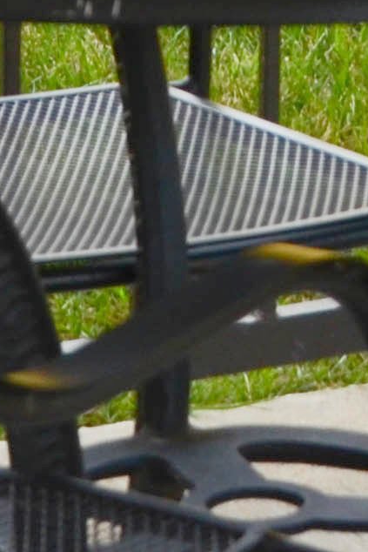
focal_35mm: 349
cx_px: 905
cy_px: -687
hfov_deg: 3.9
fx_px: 5348
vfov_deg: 5.7
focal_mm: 30
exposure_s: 1/250
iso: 320
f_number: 5.6
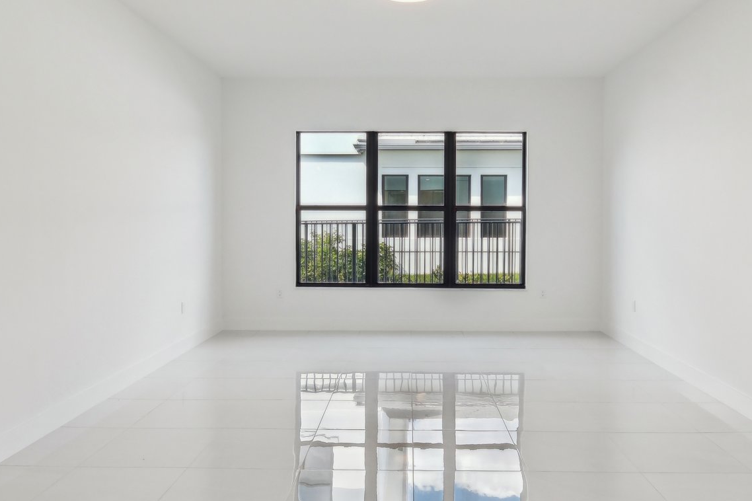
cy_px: 250
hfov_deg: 67.3
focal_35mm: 27
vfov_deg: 47.9
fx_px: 564
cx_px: 404
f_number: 8
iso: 400
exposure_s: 1/125
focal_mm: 10
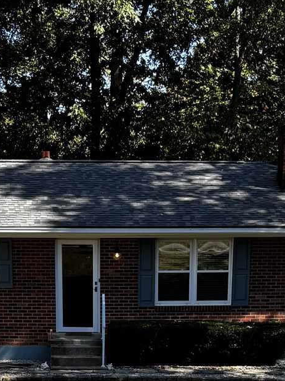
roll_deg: -1.1
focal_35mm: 97
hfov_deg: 15.2
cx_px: 110
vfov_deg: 18.4
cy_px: 541
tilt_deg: -15.3
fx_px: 1066
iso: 50
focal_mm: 5.96
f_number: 1.6
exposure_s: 1/707
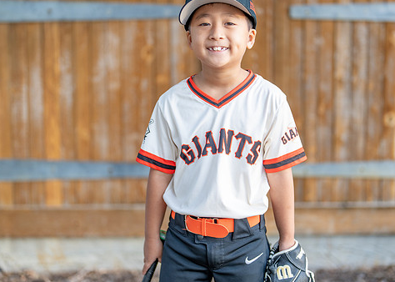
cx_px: 217
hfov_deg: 28.6
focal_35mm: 69
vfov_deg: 20.6
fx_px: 774
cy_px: 122
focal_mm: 50
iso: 100
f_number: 1.2
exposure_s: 1/400
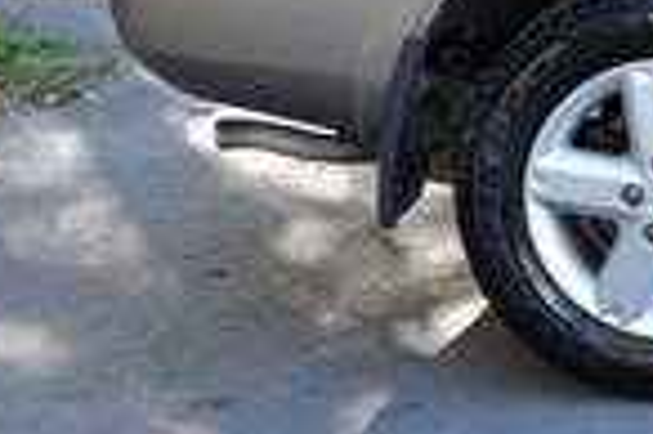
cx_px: 1409
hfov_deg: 7.3
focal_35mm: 271
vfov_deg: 5.0
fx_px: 4910
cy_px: -157
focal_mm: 40
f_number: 6.3
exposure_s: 1/60
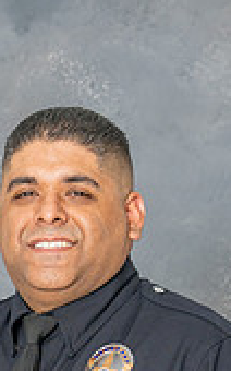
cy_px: 482
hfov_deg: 5.1
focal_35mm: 255
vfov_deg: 8.1
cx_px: 11
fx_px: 2573
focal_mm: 63
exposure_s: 1/200
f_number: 5.6
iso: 200
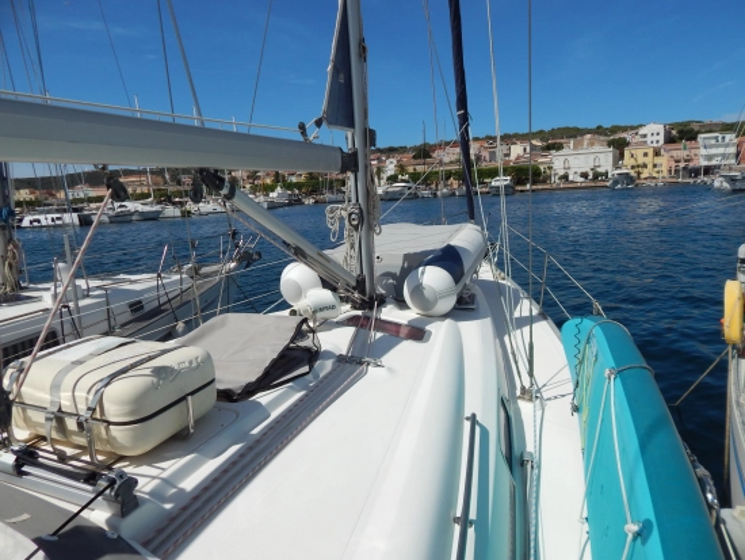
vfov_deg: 58.9
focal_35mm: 23
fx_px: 495
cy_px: 280
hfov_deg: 73.9
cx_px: 372
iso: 125
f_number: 6
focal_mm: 4
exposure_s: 1/1500
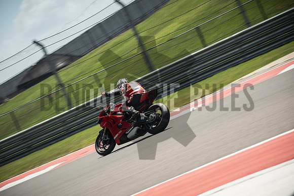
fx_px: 1266
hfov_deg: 13.2
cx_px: 147
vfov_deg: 8.9
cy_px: 98
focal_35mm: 155
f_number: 5.6
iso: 125
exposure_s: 1/250
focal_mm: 103.6
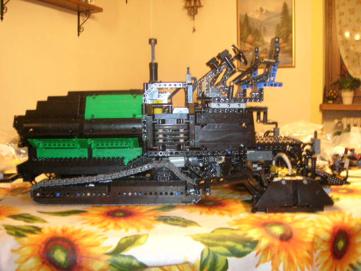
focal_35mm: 36
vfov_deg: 39.7
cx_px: 180
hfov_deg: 51.4
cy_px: 136
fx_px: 375
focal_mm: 6
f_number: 2.9
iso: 200
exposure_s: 1/2.1
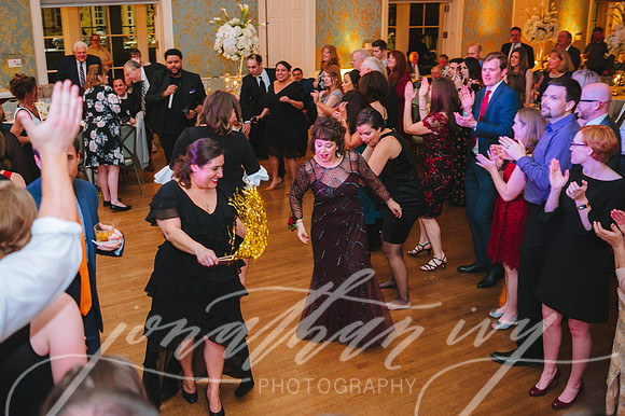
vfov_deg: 35.4
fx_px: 652
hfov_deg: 51.2
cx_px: 299
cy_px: 199
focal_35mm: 38
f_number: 2.8
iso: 2500
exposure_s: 1/80
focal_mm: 36
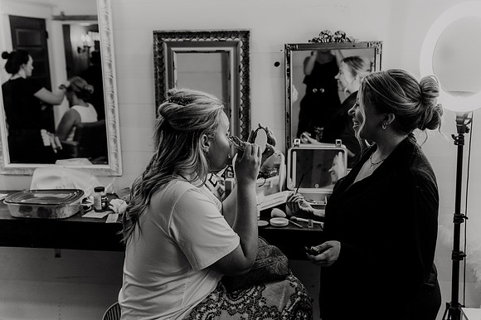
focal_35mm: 39
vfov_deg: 34.2
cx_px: 240
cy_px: 160
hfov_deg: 49.6
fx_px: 521
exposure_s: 1/320
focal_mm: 26
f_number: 2
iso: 800
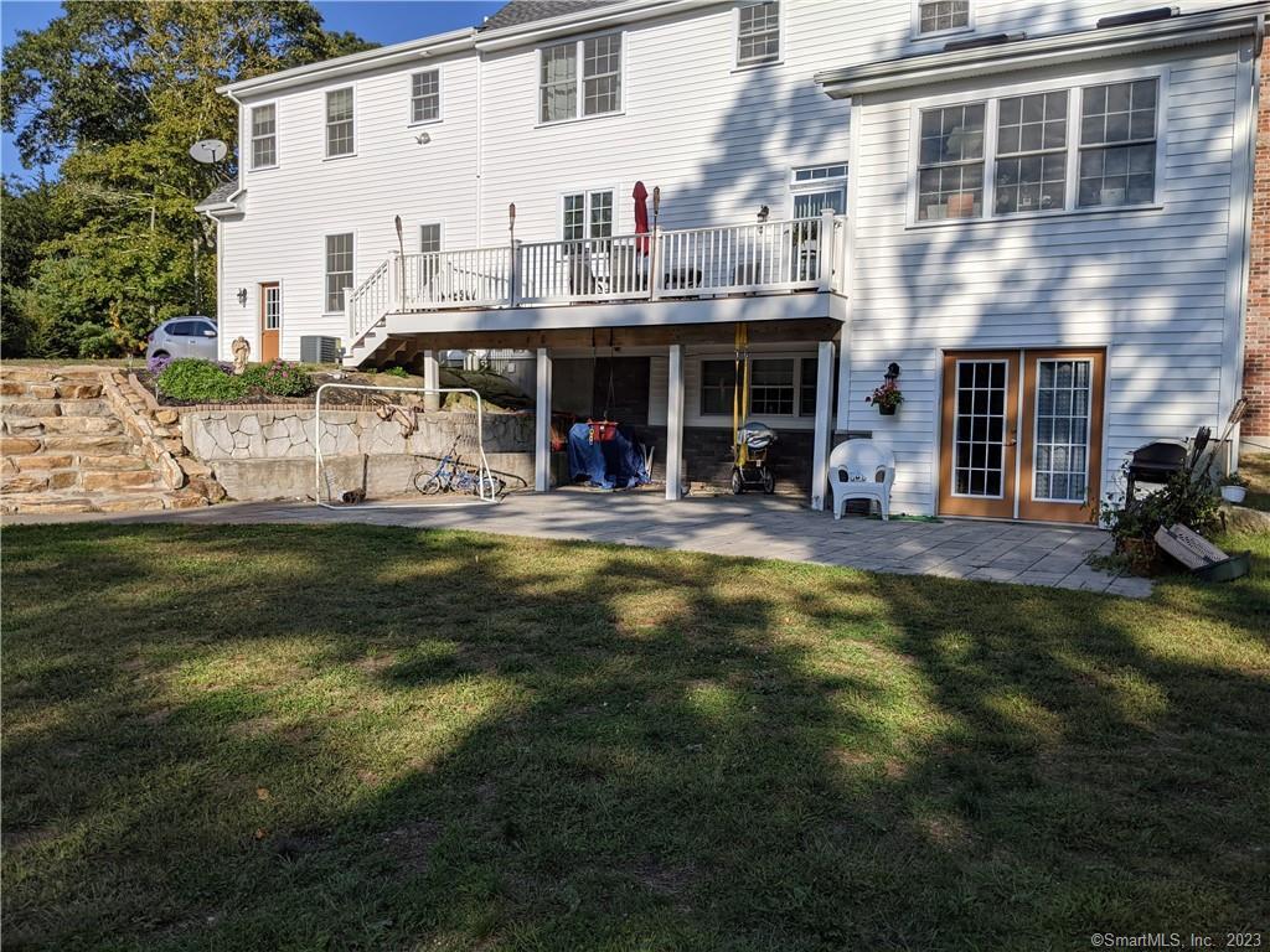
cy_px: 476
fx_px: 991
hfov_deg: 65.3
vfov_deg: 51.4
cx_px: 635
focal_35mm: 27
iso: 62
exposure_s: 1/4695
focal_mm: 4.44
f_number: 1.8
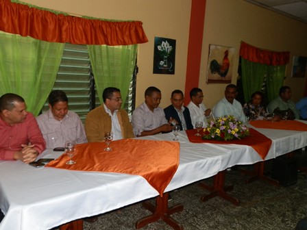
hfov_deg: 63.4
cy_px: 115
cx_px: 154
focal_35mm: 28
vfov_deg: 49.7
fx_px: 248
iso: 100
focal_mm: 5
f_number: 3.1
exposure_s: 1/30
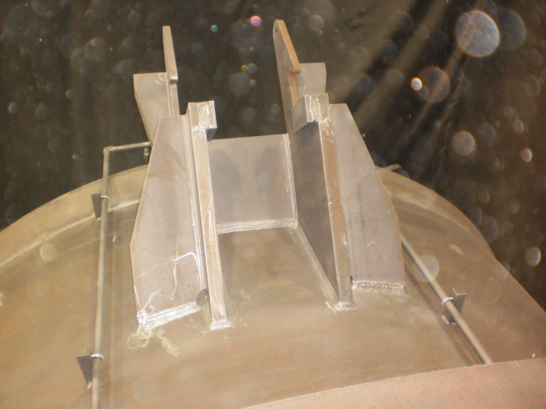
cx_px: 273
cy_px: 204
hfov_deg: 51.4
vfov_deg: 39.6
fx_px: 568
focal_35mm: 36
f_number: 3.1
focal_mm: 6.3
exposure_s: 1/30
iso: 400
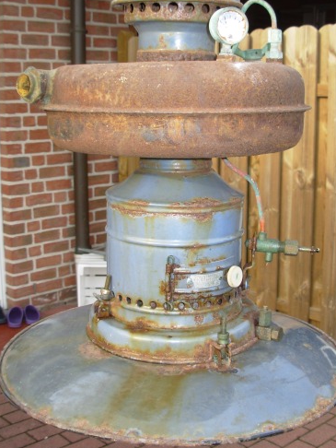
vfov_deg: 38.2
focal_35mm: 50
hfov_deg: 29.1
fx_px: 647
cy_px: 211
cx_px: 187
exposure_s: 1/256
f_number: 2.9
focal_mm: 6.3
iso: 50
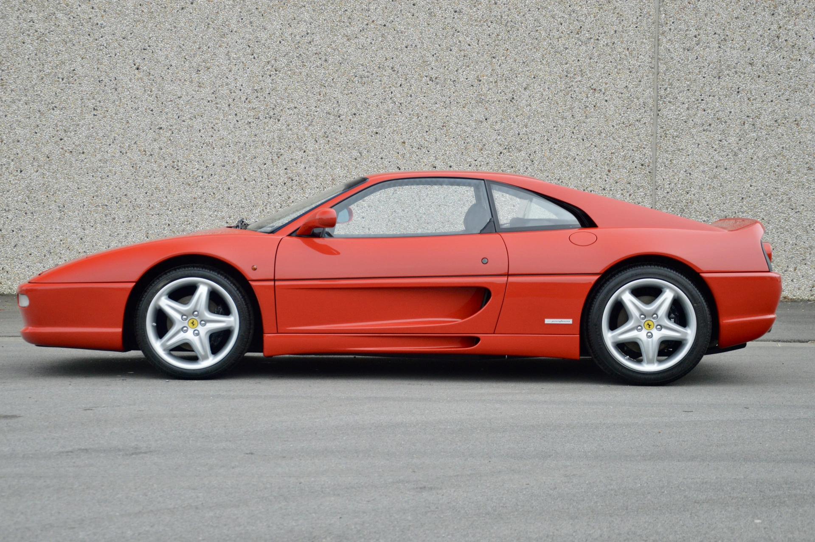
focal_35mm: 78
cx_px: 408
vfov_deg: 17.5
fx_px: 1764
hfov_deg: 26.0
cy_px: 271
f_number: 5
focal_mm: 52
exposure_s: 1/60
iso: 560
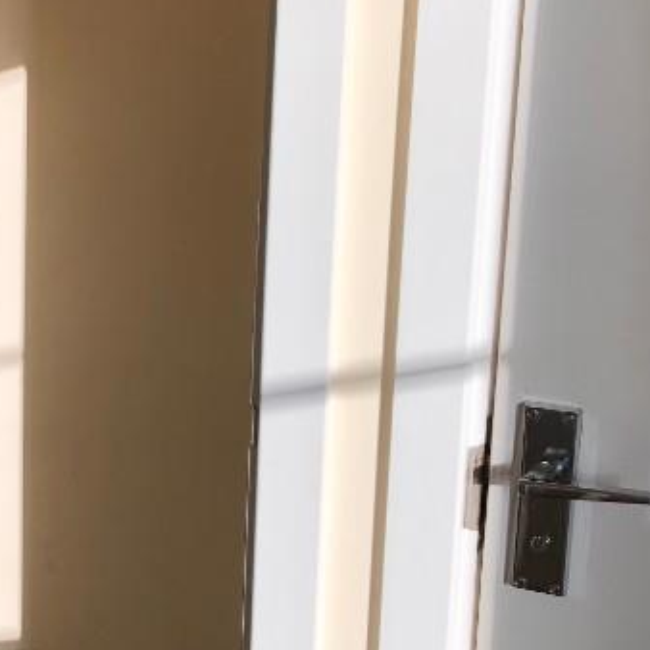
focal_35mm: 75
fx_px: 1593
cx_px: -44
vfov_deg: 23.1
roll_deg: -0.1
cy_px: 317
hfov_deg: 22.0
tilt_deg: -13.0
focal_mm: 4
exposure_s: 1/276
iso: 20
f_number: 1.8
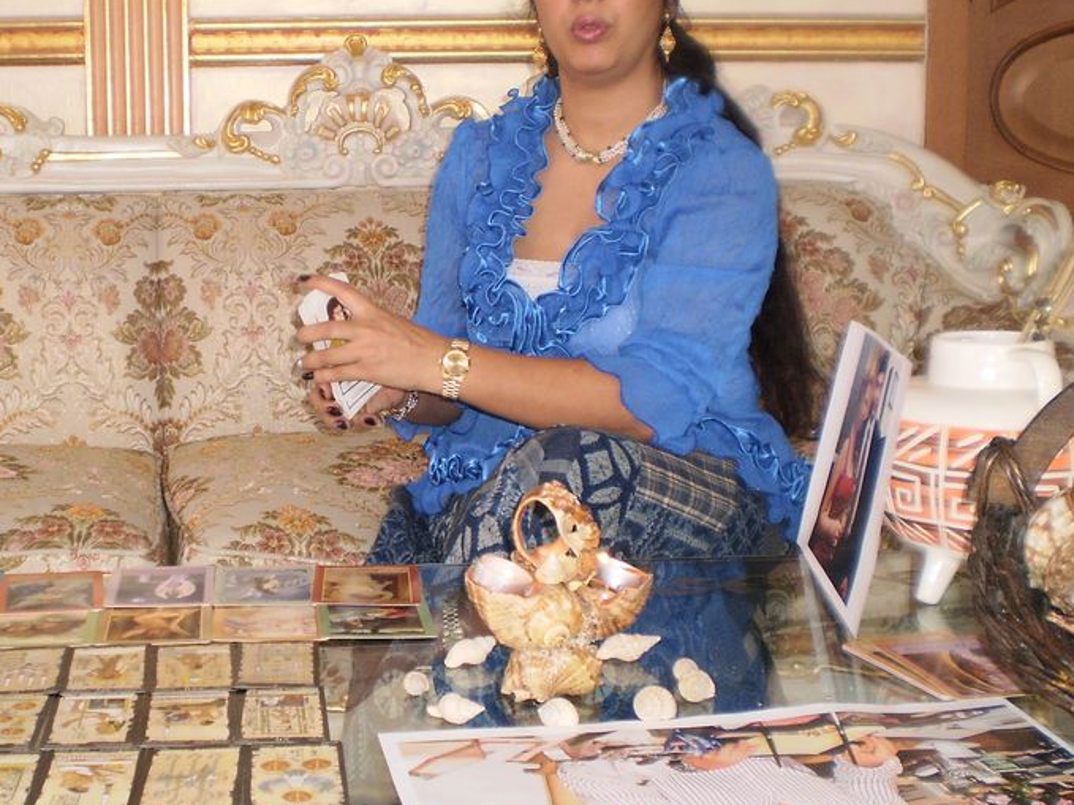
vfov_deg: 27.5
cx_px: 373
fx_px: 1644
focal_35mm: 53
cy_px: 357
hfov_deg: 35.9
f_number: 3.1
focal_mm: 6.3
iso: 125
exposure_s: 1/30
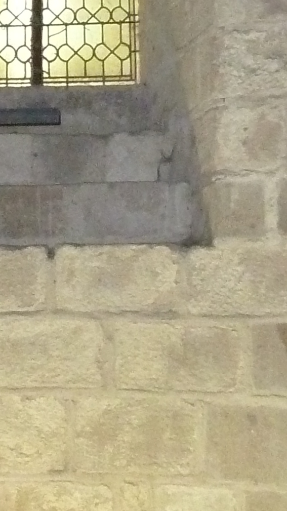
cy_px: 147
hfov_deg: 11.1
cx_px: -10
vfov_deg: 19.7
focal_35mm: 108
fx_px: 1462
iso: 500
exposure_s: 1/30
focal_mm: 4.1
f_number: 3.3
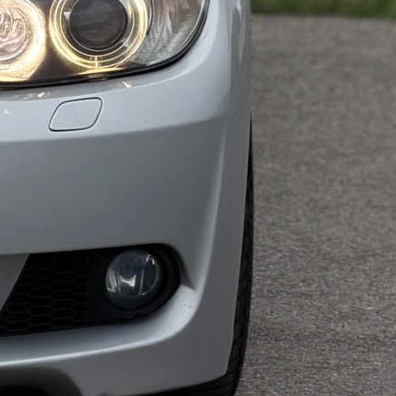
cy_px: -54
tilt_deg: -8.5
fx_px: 5203
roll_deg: +0.3
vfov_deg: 4.3
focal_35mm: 402
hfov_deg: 4.3
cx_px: -427
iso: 50
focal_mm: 16.89
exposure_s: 1/290
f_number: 2.8
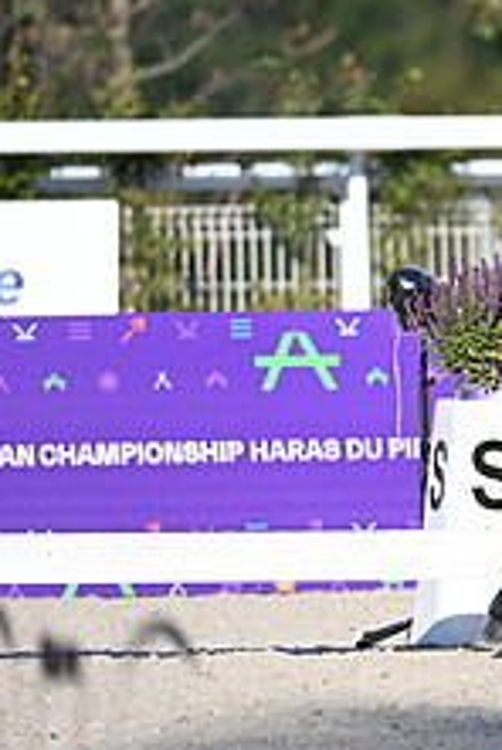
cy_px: 209
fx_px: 16930
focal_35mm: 812
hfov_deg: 1.7
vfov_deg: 2.5
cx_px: 872
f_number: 4.5
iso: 400
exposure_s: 1/1600
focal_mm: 310
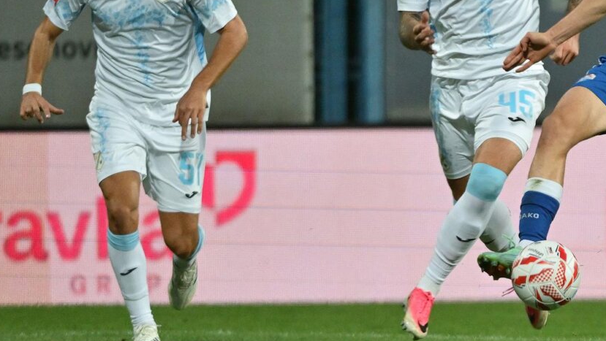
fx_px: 8696
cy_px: 83
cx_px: 430
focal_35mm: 541
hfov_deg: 4.0
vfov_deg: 2.2
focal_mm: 340
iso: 3200
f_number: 4
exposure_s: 1/1250
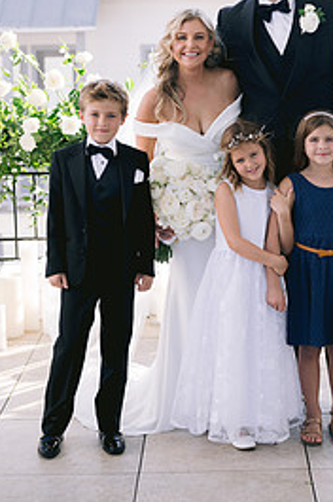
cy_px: 159
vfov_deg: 23.8
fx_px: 1182
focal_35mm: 85
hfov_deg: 16.0
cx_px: 244
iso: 200
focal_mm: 50
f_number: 2.8
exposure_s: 1/640
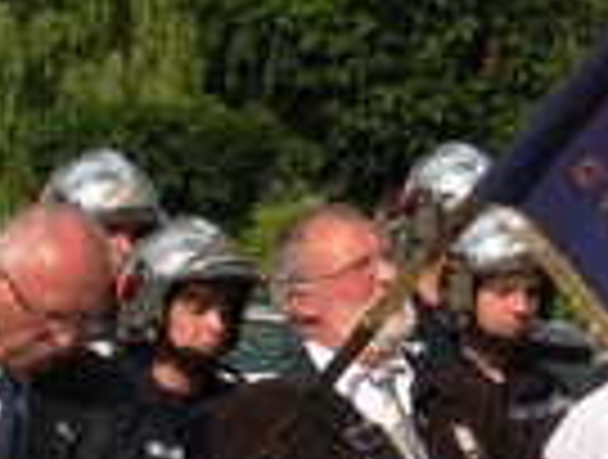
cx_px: 1477
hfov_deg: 7.5
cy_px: 220
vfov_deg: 6.0
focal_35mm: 247
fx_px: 4350
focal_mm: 7.4
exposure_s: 1/288
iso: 64
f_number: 8
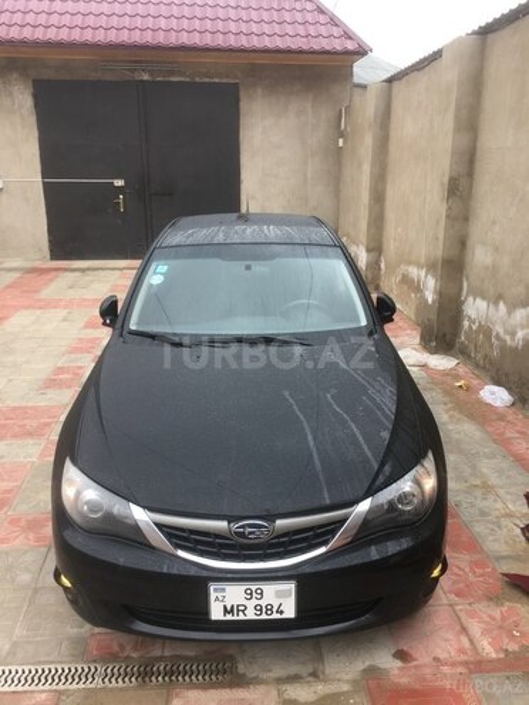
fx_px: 591
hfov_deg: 48.2
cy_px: 352
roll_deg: -1.0
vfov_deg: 61.7
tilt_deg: -16.9
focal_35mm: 29
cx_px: 264
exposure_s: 1/159
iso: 25
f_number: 2.2
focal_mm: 4.15
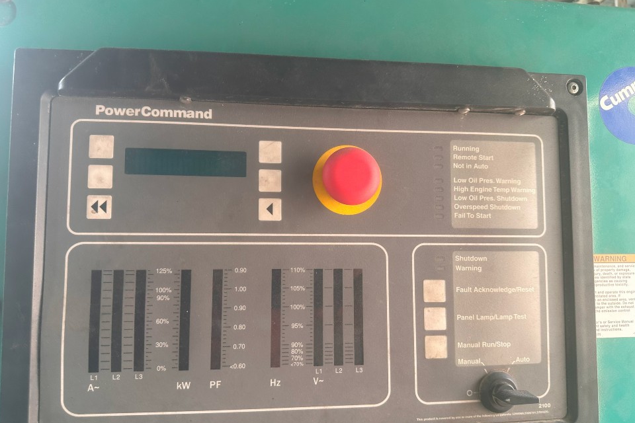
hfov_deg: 69.4
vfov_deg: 49.5
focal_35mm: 26
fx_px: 459
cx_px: 325
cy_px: 225
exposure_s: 1/121
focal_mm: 6.86
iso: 100
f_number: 1.78
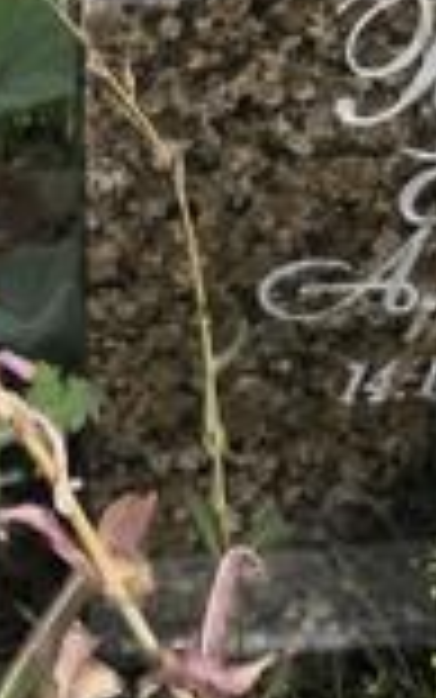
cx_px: 665
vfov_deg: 10.4
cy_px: -594
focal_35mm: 189
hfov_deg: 6.8
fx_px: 3590
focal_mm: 3.95
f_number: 1.6
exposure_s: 1/1100
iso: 50
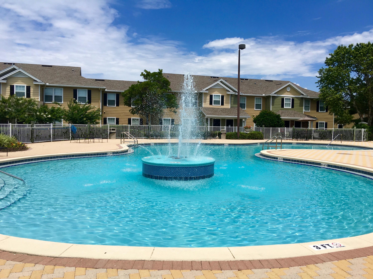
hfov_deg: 61.7
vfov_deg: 48.2
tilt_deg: -1.0
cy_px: 140
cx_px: 186
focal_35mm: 29
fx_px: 312
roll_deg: -0.8
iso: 25
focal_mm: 4.15
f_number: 2.2
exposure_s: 1/2564
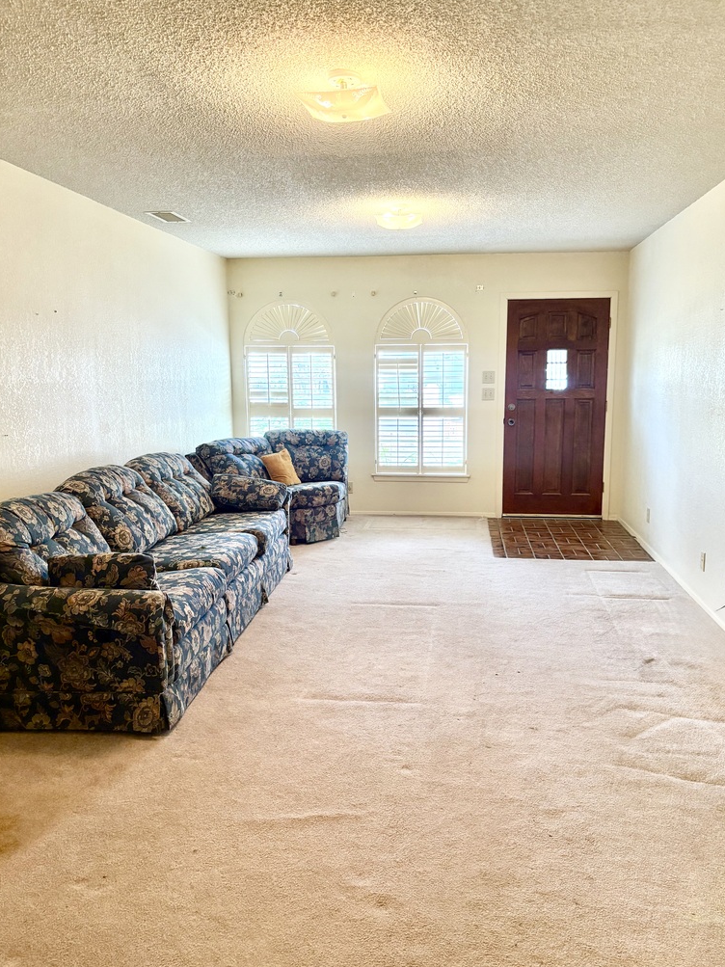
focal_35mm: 28
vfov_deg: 63.4
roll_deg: +0.1
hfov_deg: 49.7
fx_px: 782
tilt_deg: -7.9
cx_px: 386
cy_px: 498
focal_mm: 5.96
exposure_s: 1/60
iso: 200
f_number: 1.6
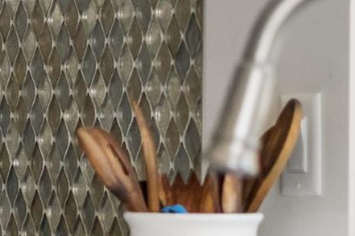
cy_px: 151
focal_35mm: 272
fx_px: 2682
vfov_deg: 5.1
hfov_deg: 7.5
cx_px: -108
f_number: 1.8
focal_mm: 50
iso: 1600
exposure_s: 1/1250
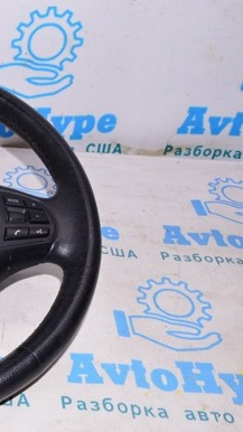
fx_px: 596
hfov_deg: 20.7
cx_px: -86
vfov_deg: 39.8
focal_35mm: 52
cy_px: 231
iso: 1600
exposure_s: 1/200
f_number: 8
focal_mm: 20
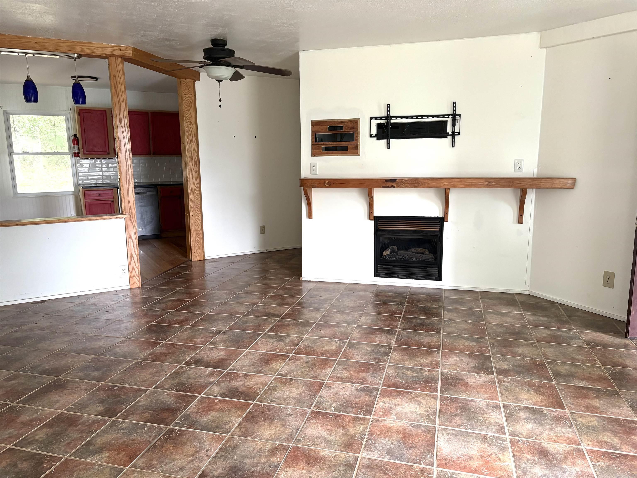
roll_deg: +2.0
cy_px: 239
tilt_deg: -9.9
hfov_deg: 67.3
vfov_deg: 53.1
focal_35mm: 26
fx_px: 478
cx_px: 318
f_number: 1.6
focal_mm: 5.96
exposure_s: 1/60
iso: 200
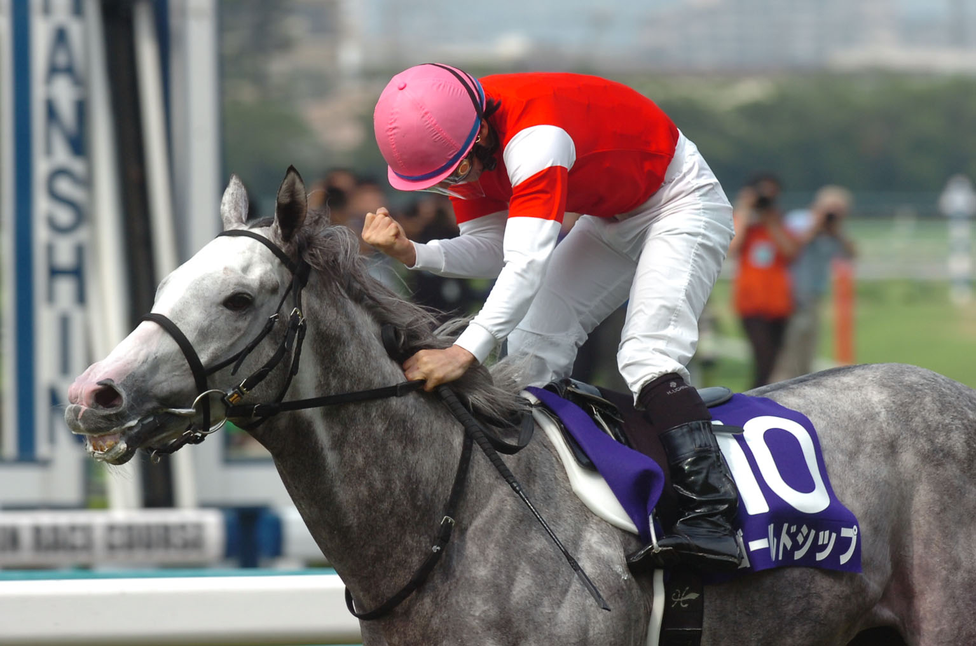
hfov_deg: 4.6
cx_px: 488
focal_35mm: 450
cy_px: 323
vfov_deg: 3.0
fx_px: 12169
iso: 400
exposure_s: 1/1000
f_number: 8
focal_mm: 300
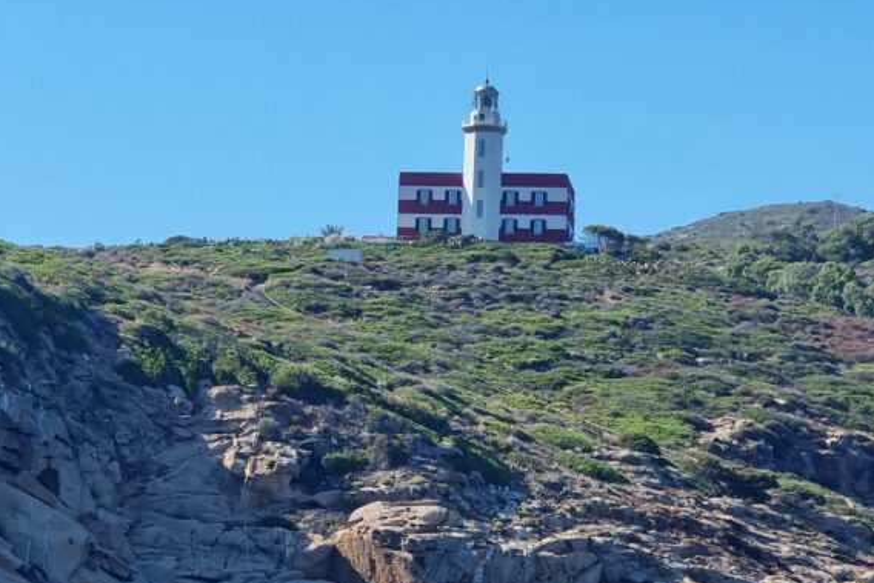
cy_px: 360
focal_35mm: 135
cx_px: 462
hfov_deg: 15.2
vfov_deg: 10.2
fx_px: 3278
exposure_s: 1/1414
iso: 50
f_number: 2.4
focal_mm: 9
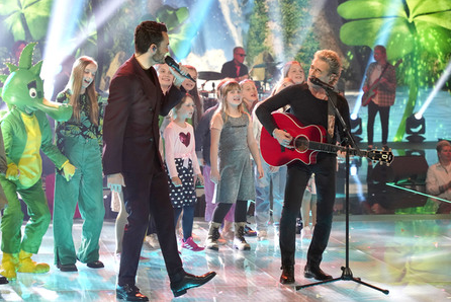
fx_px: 1291
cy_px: 151
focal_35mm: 103
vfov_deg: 13.3
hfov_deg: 19.8
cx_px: 226
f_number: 5.6
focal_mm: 102
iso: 3200
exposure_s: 1/160
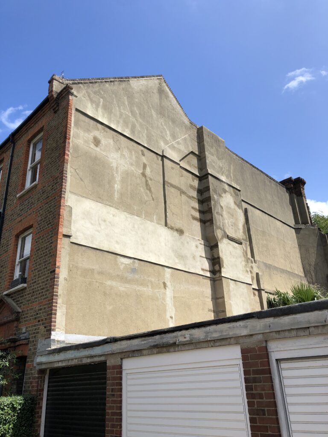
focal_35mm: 28
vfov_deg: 63.4
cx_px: 164
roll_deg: +2.3
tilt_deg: +24.5
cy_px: 218
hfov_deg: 49.7
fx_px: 354
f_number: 1.8
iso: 20
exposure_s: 1/1919
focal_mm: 4
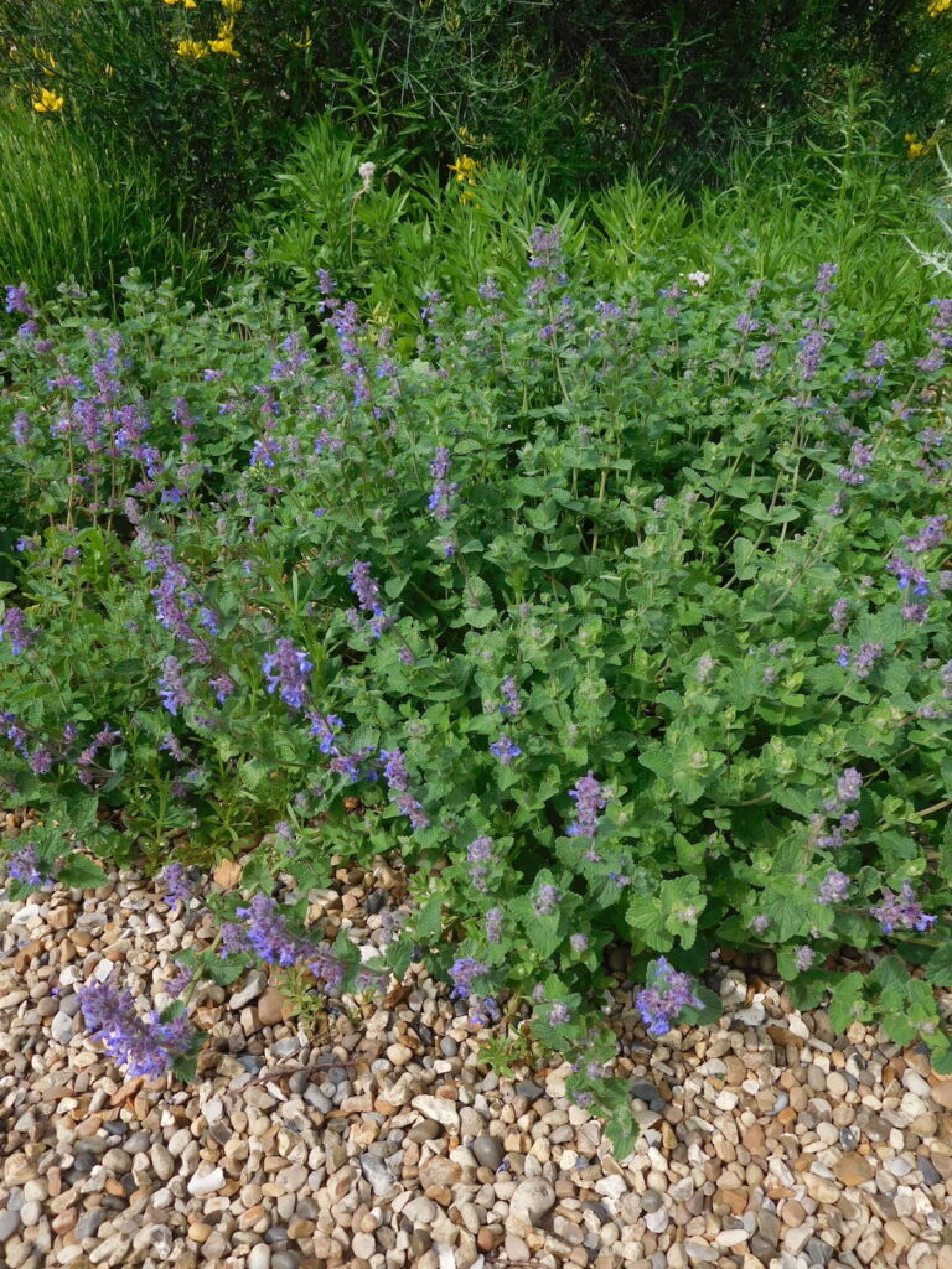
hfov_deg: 54.9
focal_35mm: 25
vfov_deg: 69.4
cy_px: 634
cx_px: 476
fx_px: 917
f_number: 3.4
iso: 125
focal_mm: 4.5
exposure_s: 1/800
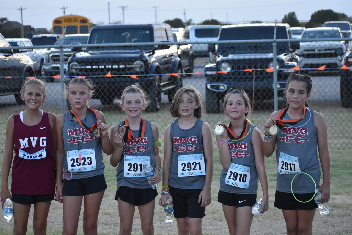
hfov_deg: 19.5
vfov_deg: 13.0
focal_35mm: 105
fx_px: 1027
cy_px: 118
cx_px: 176
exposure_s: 1/500
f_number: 4.5
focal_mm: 70
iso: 1600
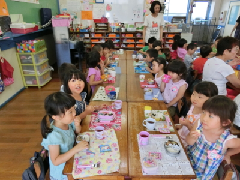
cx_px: 120
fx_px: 173
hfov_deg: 69.4
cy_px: 90
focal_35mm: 25
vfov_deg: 54.9
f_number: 3.5
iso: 320
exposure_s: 1/125
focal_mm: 4.5
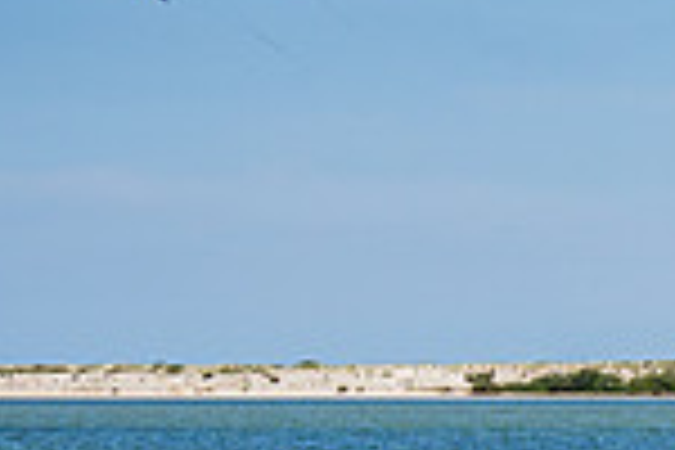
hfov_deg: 7.1
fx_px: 5325
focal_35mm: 284
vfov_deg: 4.8
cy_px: 367
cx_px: 1069
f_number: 8
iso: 320
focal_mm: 70
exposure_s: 1/2000
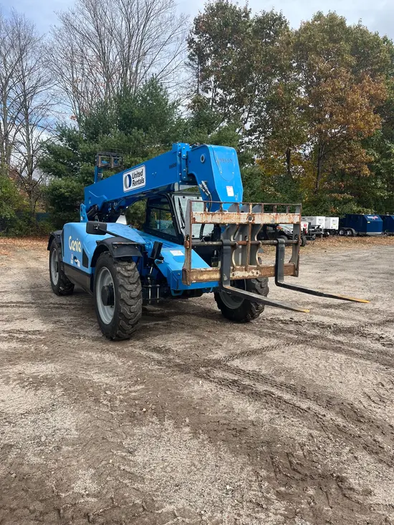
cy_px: 262
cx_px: 197
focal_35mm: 26
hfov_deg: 53.1
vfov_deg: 67.3
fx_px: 394
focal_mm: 5.1
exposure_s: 1/1477
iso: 50
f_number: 1.6
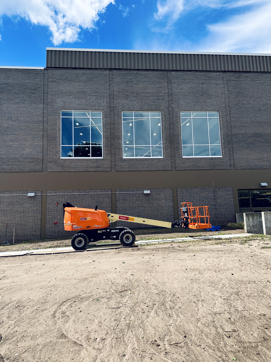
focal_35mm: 24
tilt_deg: +9.3
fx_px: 251
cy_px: 181
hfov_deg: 56.8
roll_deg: +0.2
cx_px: 136
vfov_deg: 71.6
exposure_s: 1/3861
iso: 80
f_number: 1.78
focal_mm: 6.86
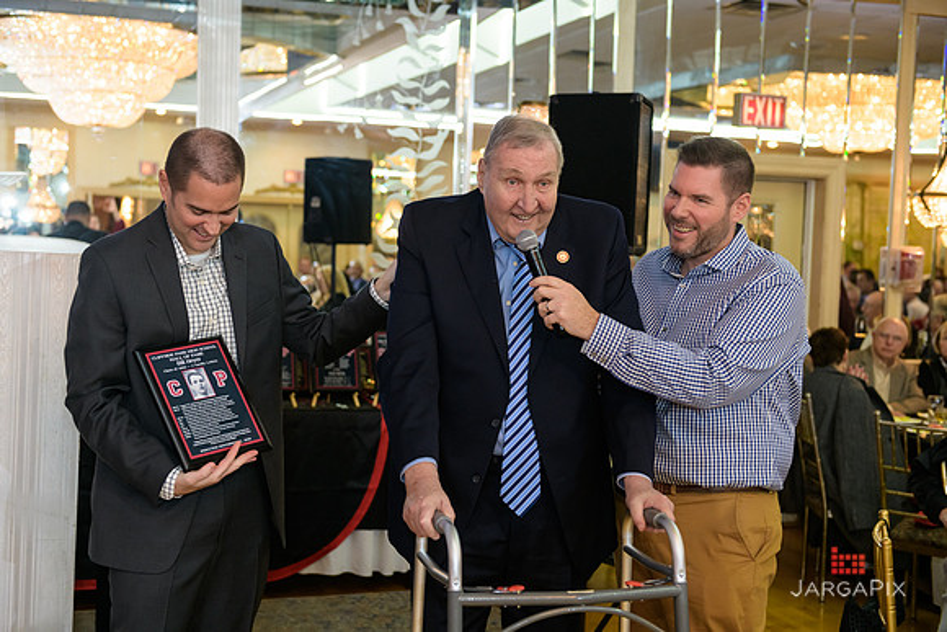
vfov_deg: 27.0
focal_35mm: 50
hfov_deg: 39.6
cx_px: 474
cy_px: 316
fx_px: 1316
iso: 1000
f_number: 3.2
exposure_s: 1/125
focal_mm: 50
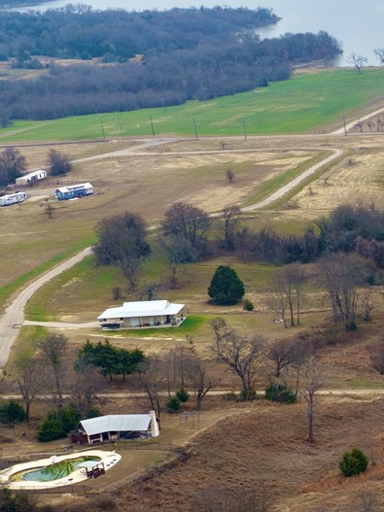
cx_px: 978
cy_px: 411
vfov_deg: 17.6
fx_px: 1642
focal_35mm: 111
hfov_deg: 10.9
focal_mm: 14.45
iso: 100
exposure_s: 1/500
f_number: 2.8
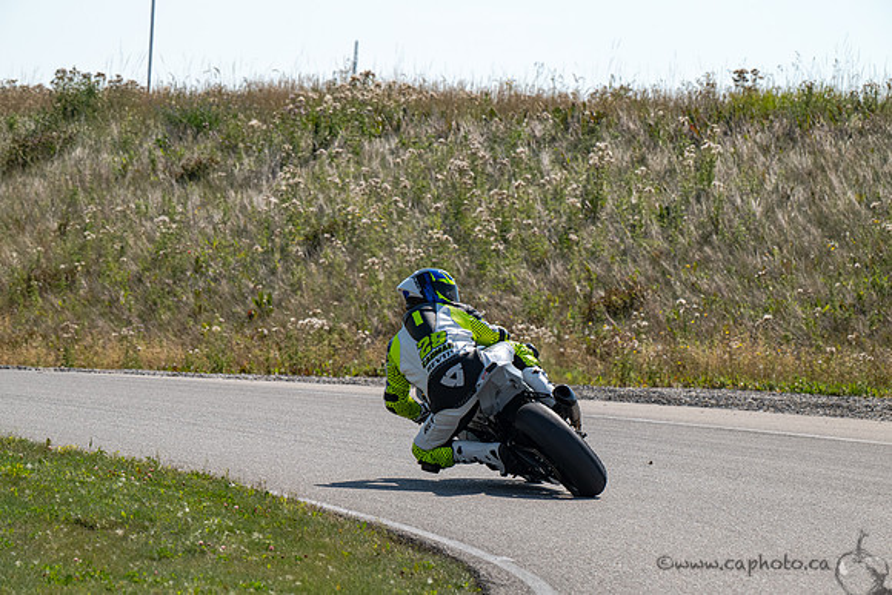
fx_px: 7435
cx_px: 446
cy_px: 298
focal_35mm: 300
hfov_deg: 6.9
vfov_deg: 4.6
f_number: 11
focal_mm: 300
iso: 640
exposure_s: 1/1250
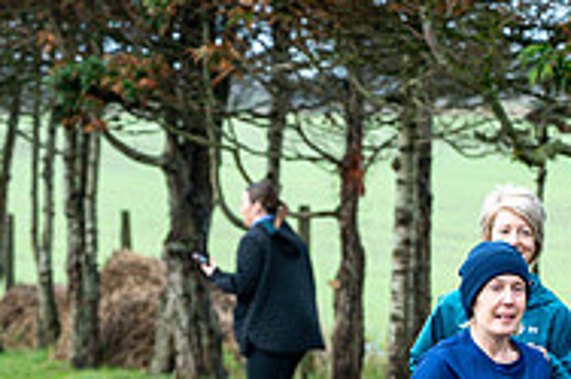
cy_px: 581
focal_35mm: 216
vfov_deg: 6.3
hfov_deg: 9.5
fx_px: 3423
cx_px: 377
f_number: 2.8
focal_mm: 70
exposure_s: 1/1250
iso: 560
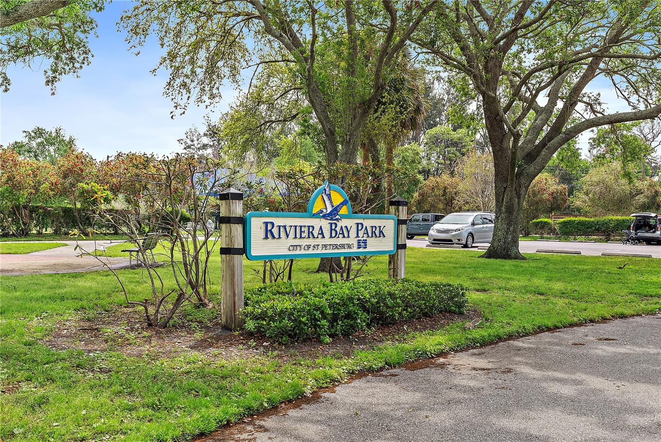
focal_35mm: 34
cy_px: 221
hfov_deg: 55.1
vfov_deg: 38.4
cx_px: 330
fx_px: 634
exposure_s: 1/640
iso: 1600
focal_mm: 34.5
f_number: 10
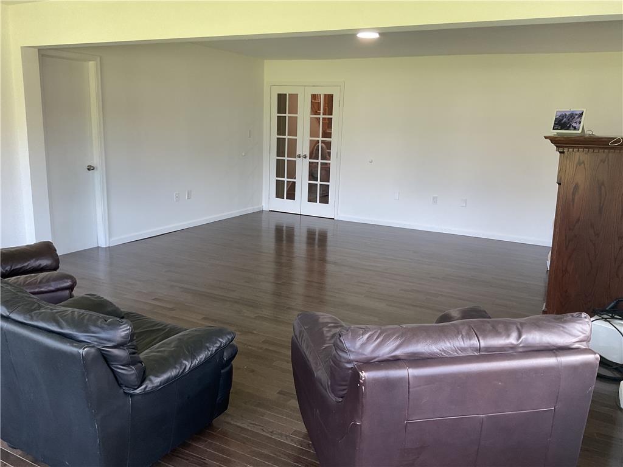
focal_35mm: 29
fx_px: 522
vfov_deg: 48.2
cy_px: 234
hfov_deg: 61.7
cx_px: 312
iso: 80
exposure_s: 1/60
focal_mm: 3
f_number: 1.8
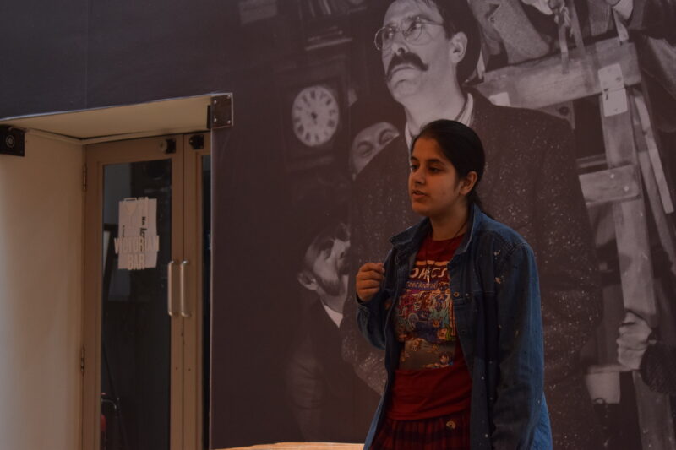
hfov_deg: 24.6
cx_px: 338
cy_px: 225
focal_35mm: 82
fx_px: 1549
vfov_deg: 16.5
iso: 800
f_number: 5.6
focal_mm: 55
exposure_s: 1/60
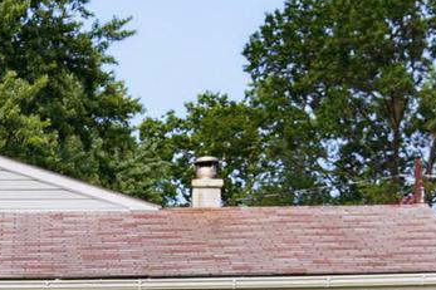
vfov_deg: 12.4
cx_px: -59
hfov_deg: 18.2
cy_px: 340
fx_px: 1307
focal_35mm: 108
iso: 250
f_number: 8
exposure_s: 1/140
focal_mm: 17.4
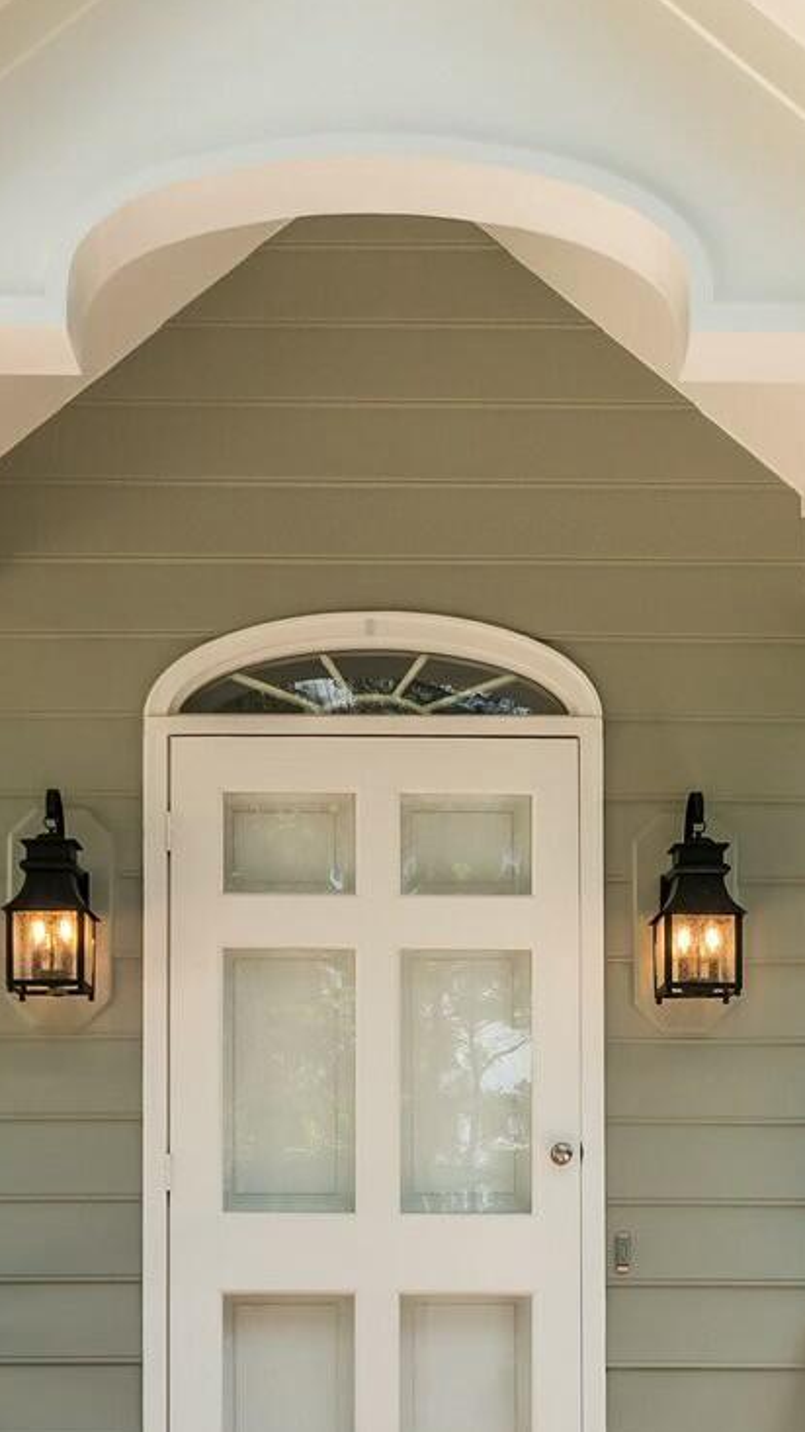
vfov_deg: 28.6
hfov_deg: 16.5
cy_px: 1048
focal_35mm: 73
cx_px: 389
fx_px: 2772
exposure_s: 1/800
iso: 150
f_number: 2.8
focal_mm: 12.29
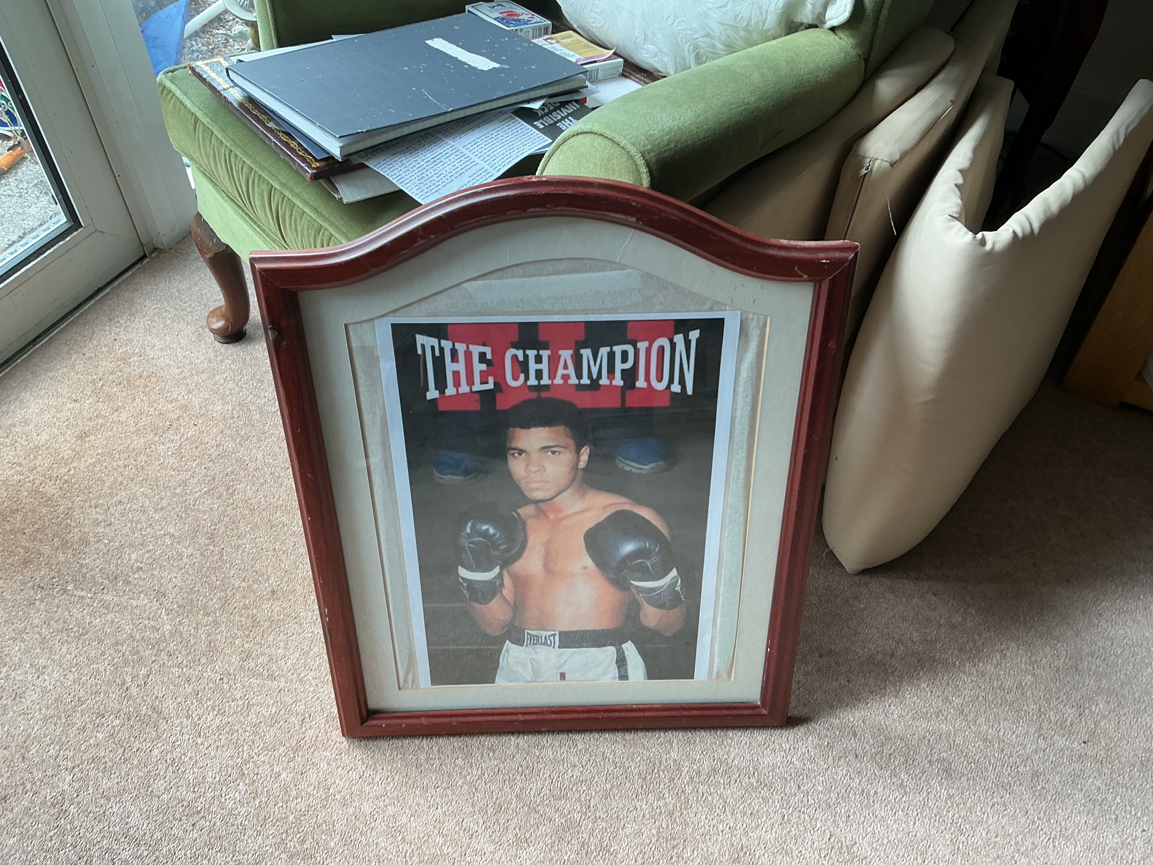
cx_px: 576
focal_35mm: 29
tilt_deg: -50.6
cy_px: 432
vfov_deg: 48.2
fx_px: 966
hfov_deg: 61.7
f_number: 1.8
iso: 40
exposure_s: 1/100
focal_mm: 3
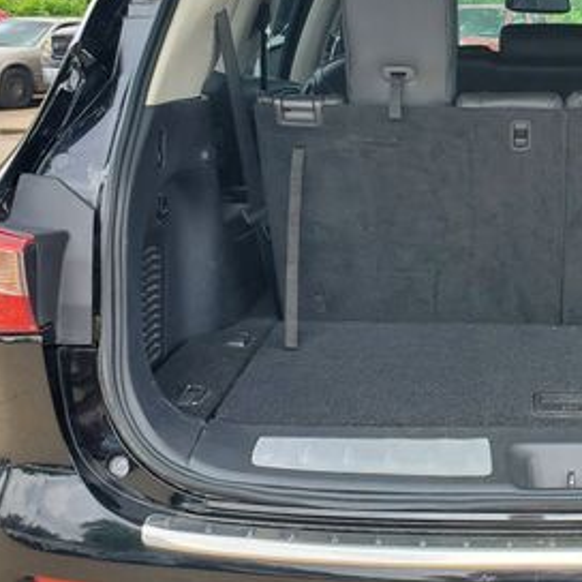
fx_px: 1027
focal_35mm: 54
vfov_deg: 31.6
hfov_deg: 29.8
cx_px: 565
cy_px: 278
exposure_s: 1/162
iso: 50
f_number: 2.4
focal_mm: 4.3
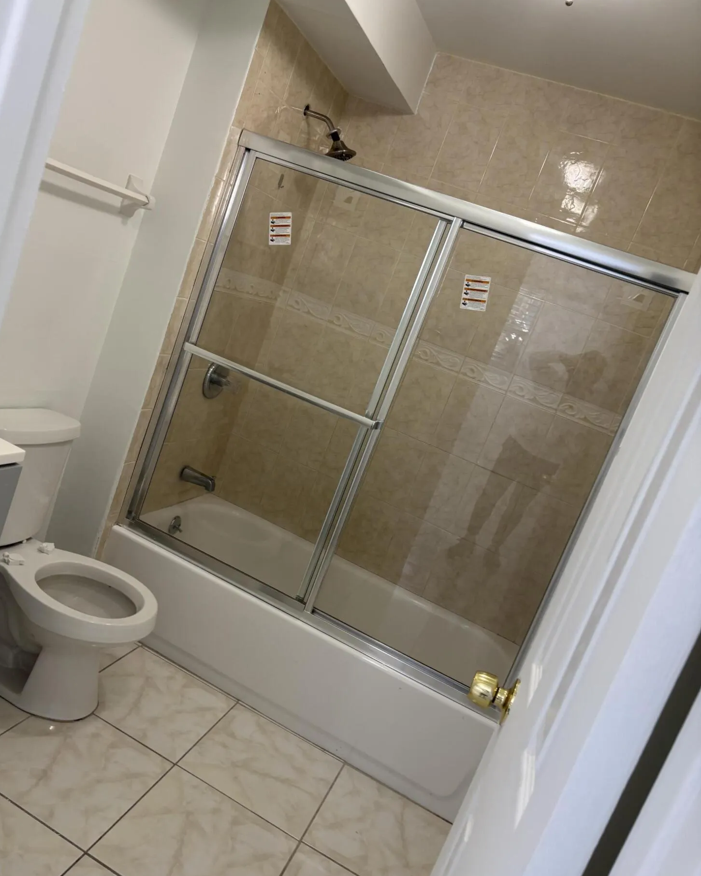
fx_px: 726
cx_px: 339
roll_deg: -18.0
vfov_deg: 62.2
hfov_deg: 51.5
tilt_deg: -8.5
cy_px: 420
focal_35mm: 28
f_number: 1.6
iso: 80
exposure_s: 1/60
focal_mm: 5.96
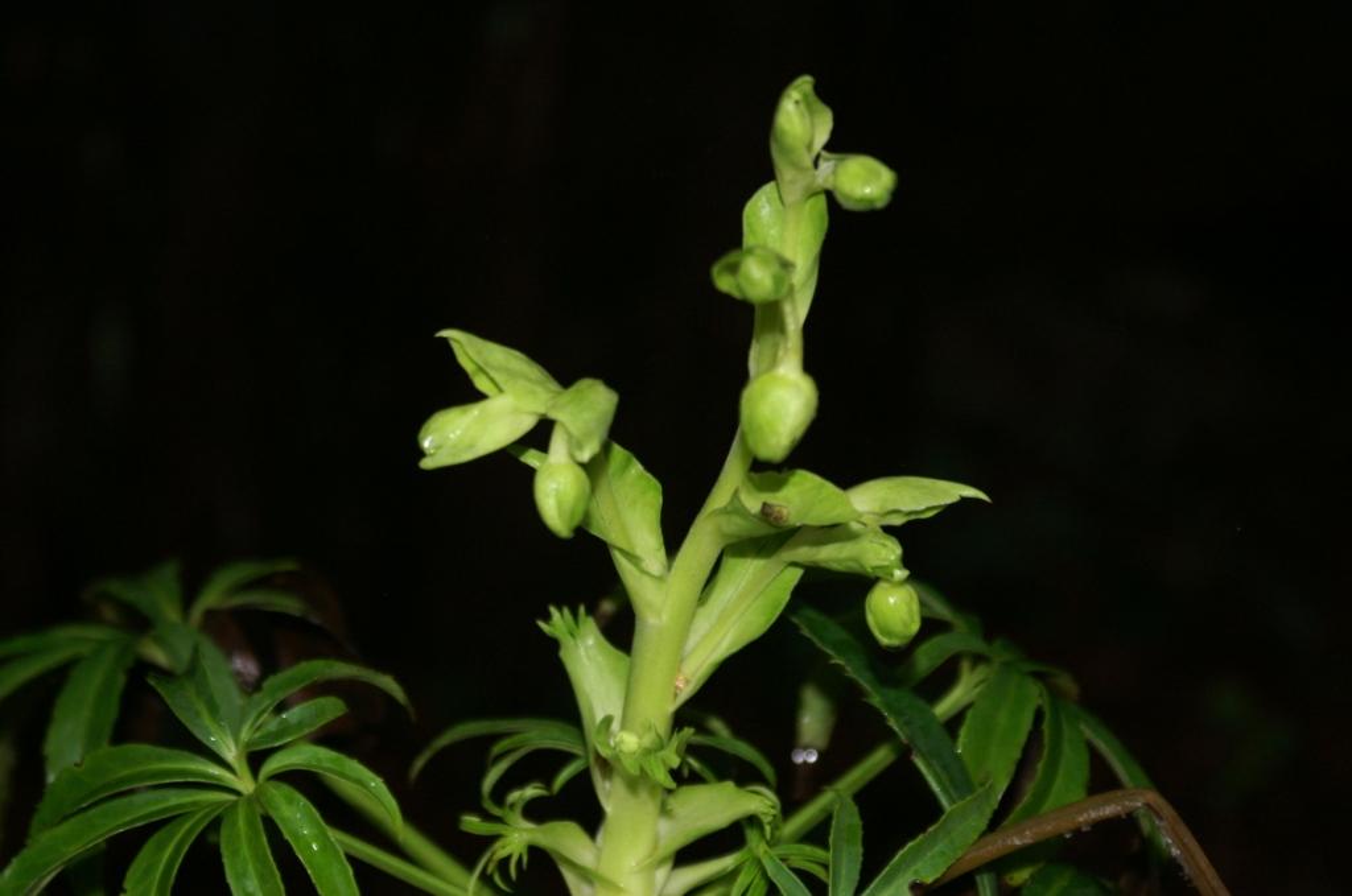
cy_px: 448
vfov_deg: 13.0
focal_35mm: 105
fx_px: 3937
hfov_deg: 19.5
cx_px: 676
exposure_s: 1/125
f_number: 5.6
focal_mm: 70
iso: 400
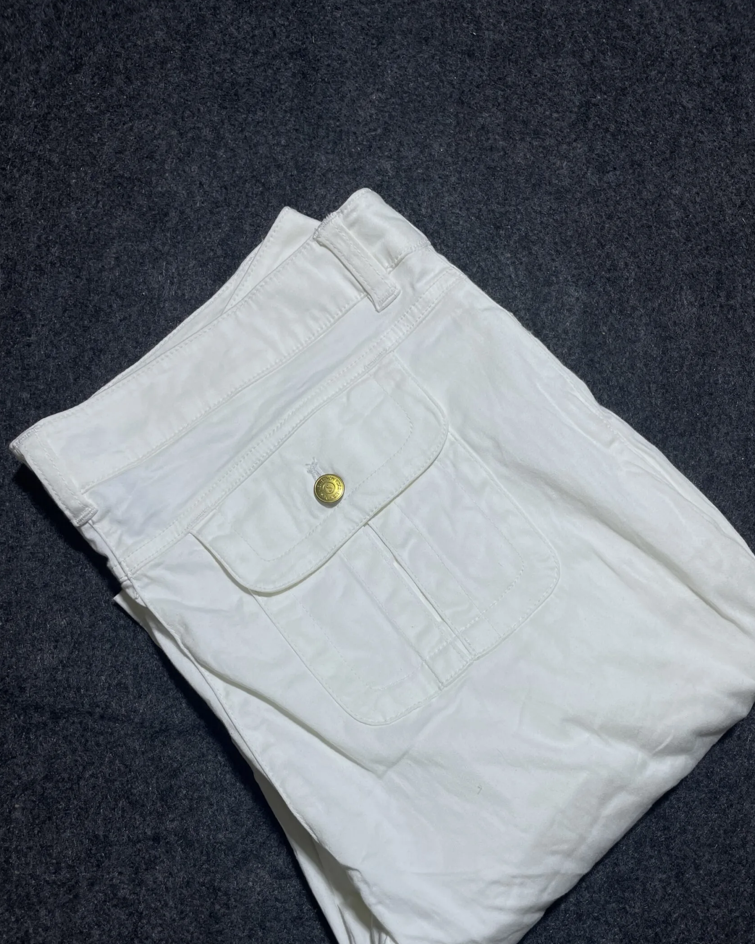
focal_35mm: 31
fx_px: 866
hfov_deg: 47.1
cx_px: 414
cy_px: 571
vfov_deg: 56.7
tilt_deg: -53.9
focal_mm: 4.2
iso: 32
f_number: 1.6
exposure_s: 1/194
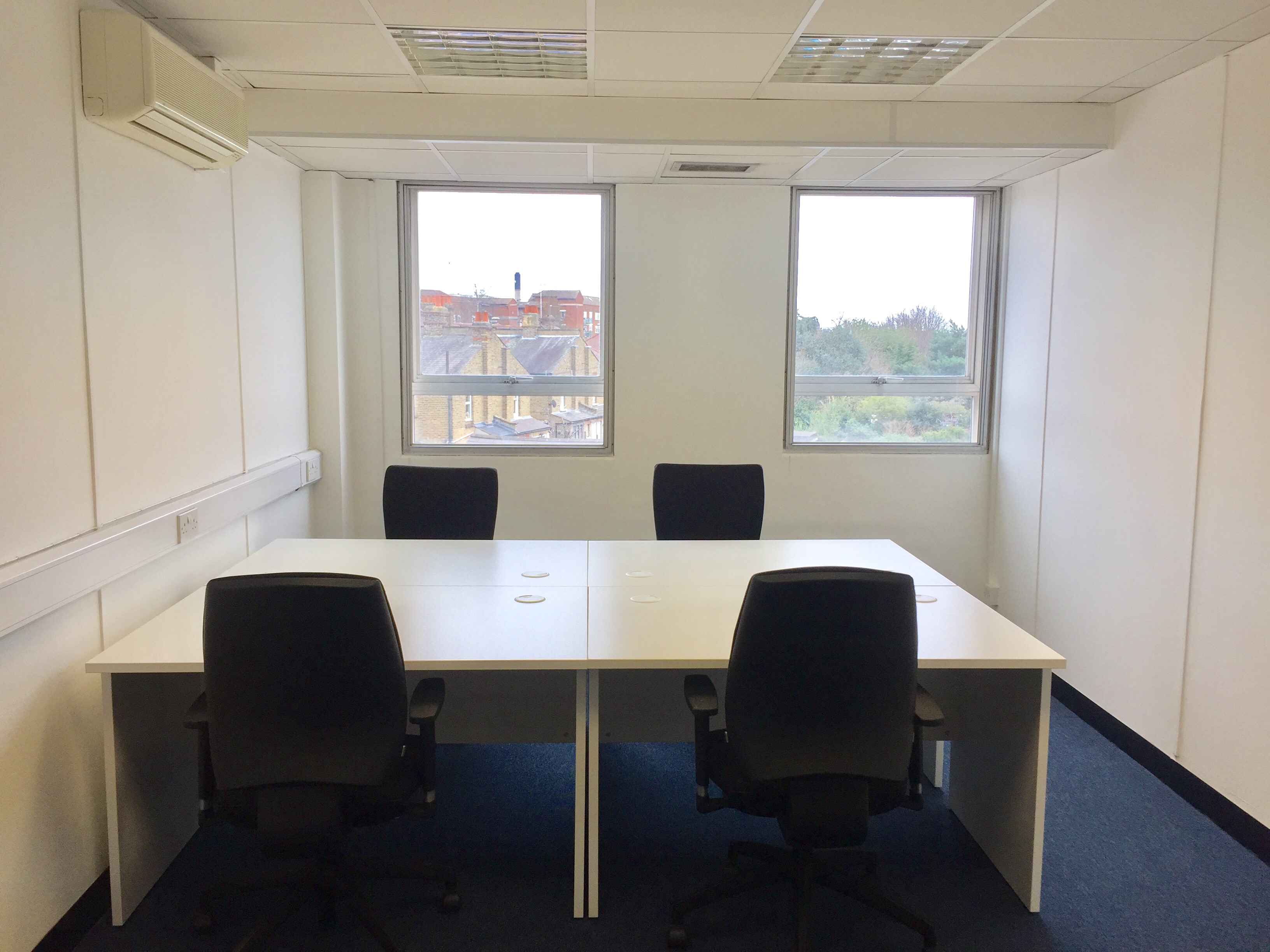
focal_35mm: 29
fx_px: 1064
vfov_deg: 48.2
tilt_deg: -7.1
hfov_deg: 61.7
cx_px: 635
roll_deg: +0.3
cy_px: 476
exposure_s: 1/126
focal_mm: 4.15
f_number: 2.2
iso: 32
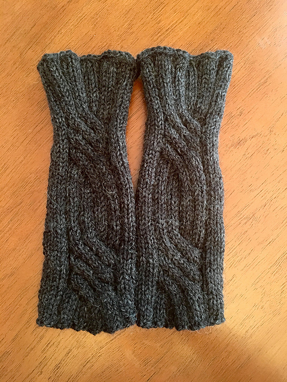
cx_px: 144
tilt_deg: -81.6
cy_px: 191
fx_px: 321
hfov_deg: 48.2
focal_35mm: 29
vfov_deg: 61.7
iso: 200
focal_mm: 4.15
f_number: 2.2
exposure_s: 1/20
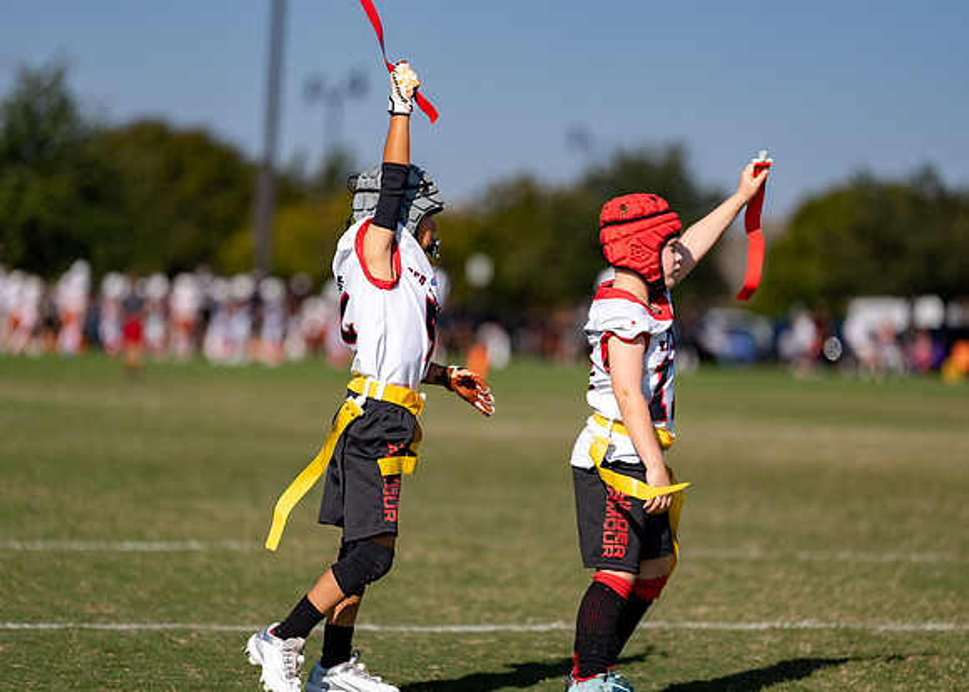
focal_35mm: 174
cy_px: 346
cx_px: 457
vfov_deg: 8.3
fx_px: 4790
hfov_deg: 11.6
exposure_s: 1/3200
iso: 100
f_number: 2.8
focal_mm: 164
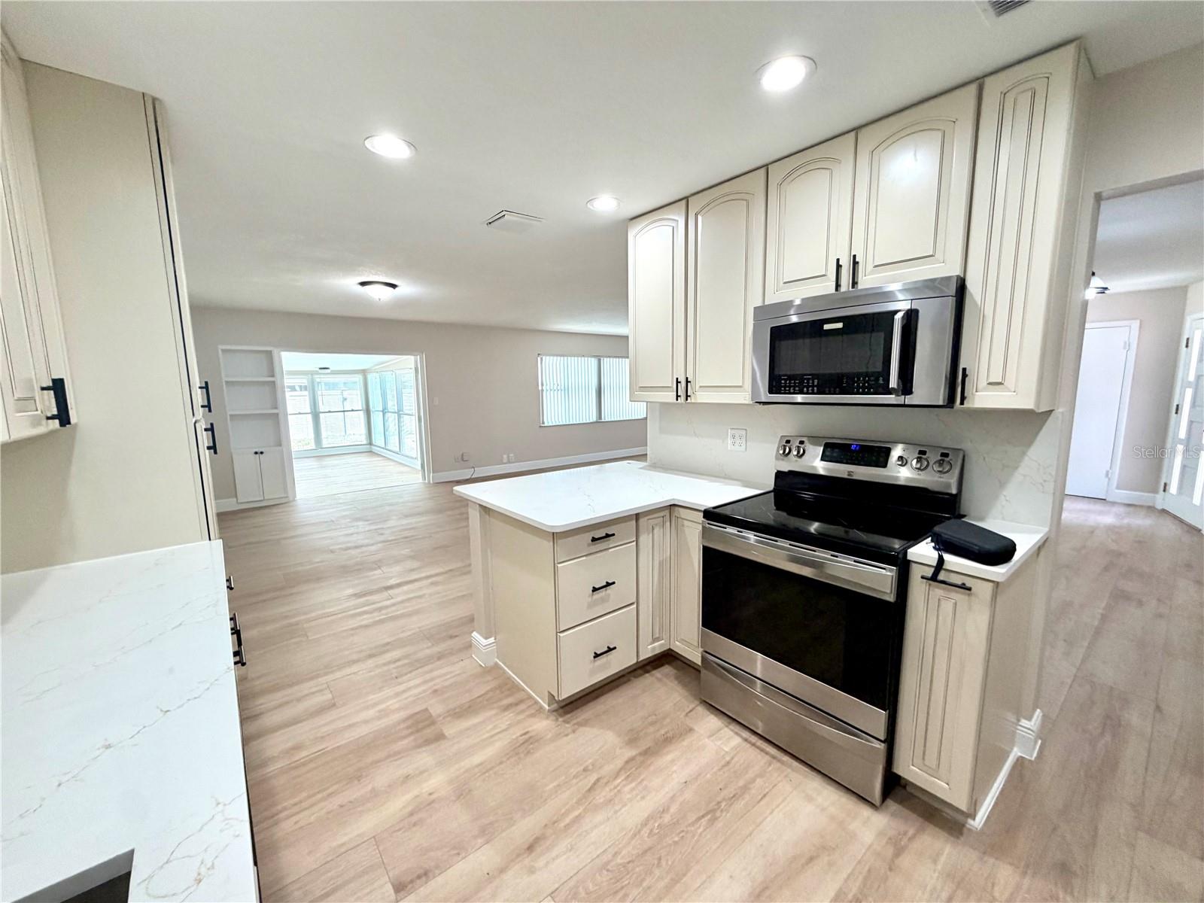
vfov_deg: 85.7
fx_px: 487
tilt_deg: -8.7
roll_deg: +0.4
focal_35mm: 14
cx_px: 602
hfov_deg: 102.1
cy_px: 452
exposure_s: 1/120
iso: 200
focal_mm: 2.22
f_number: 2.2
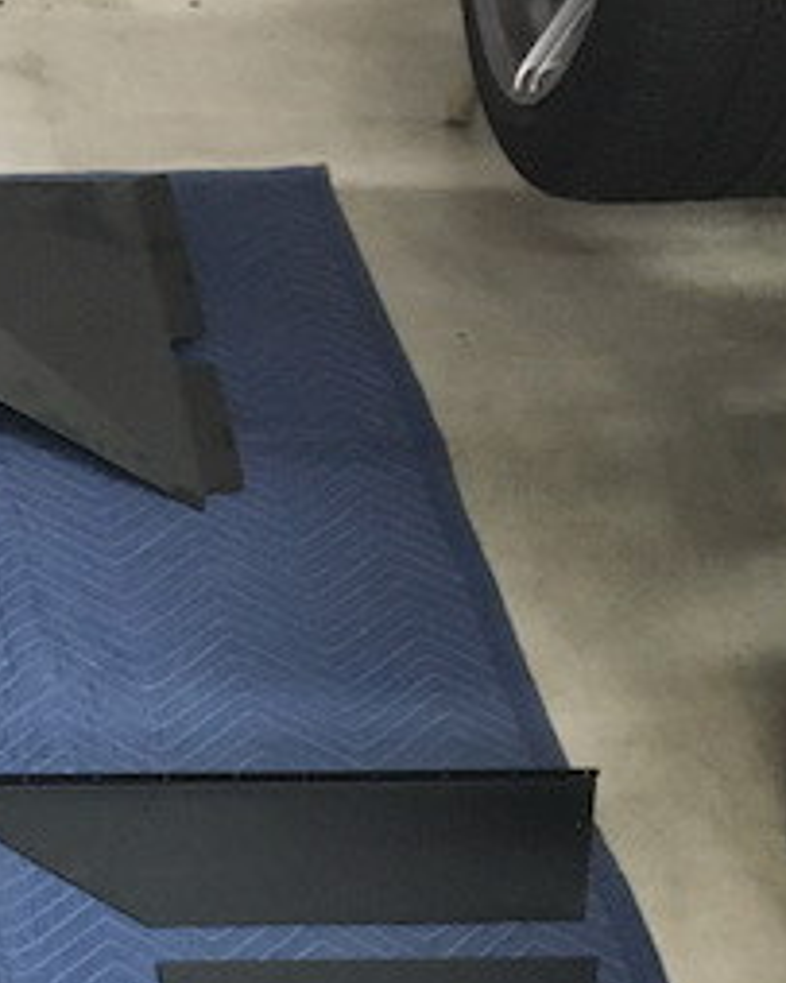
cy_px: 1382
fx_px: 3317
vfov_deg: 15.8
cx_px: -542
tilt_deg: -45.5
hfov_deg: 12.5
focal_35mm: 114
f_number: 2.2
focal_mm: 4.15
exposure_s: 1/30
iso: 200
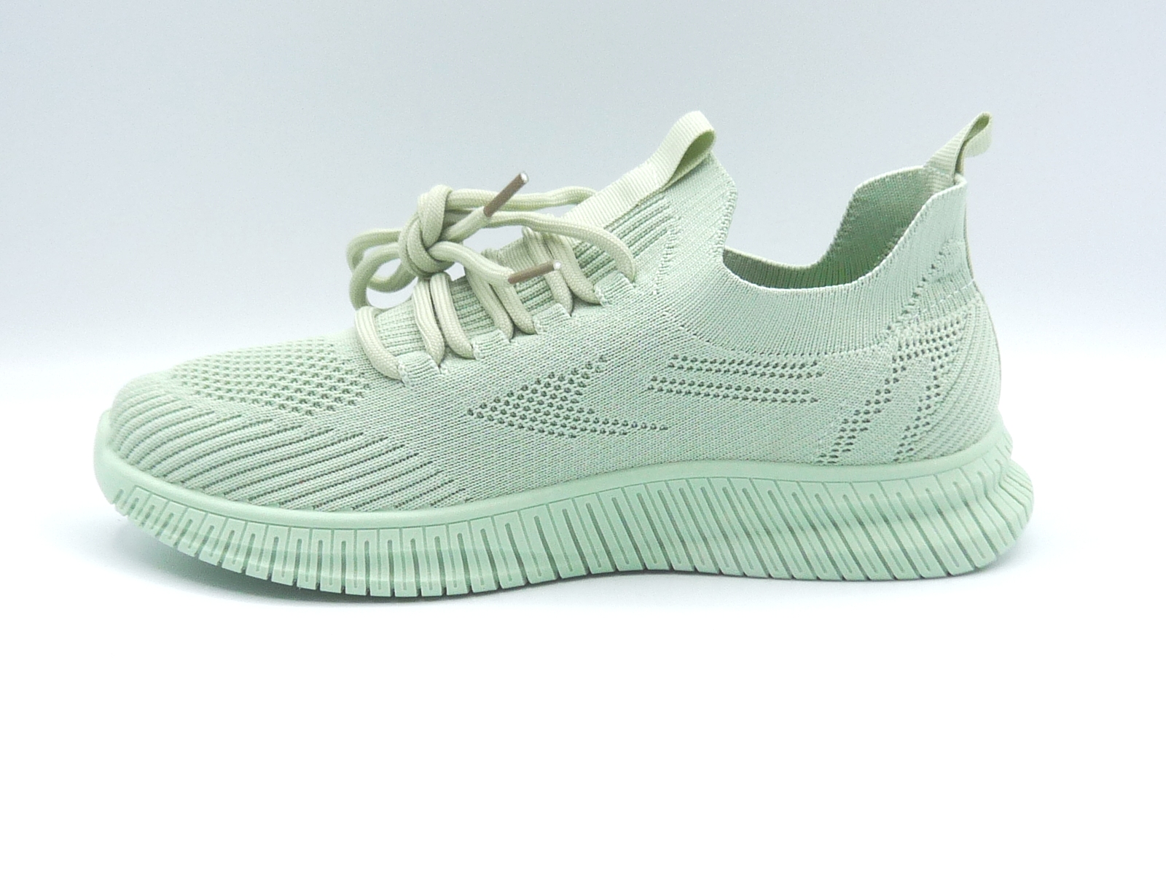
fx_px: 1617
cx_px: 583
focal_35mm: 48
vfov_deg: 30.3
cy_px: 437
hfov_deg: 39.7
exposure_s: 1/200
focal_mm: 4.8
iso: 100
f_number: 5
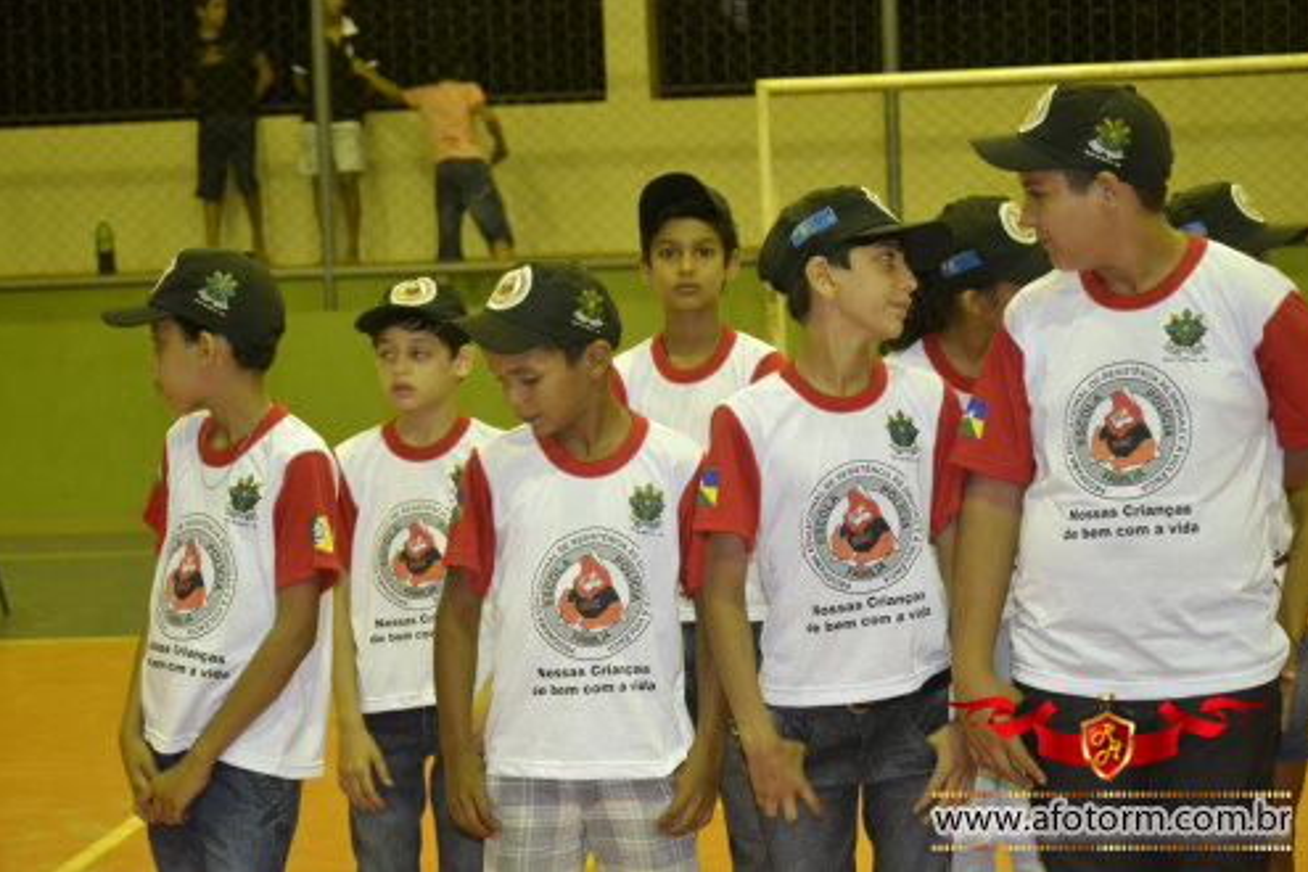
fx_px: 3415
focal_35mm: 94
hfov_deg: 21.7
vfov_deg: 14.6
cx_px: 655
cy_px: 435
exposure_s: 1/60
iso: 3200
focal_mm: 62
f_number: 5
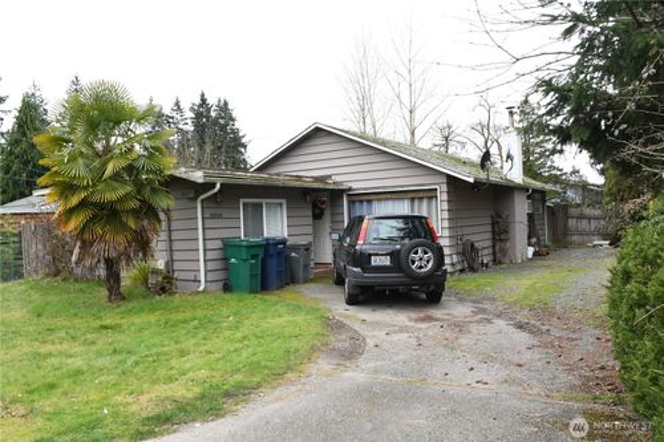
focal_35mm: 27
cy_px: 221
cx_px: 332
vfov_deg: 47.9
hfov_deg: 67.4
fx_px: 498
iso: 200
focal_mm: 18
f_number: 10
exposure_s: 1/30
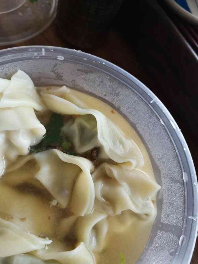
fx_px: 206
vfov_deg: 65.3
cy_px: 132
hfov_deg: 51.4
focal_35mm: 27
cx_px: 99
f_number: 1.8
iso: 50
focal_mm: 3.95
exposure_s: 1/169
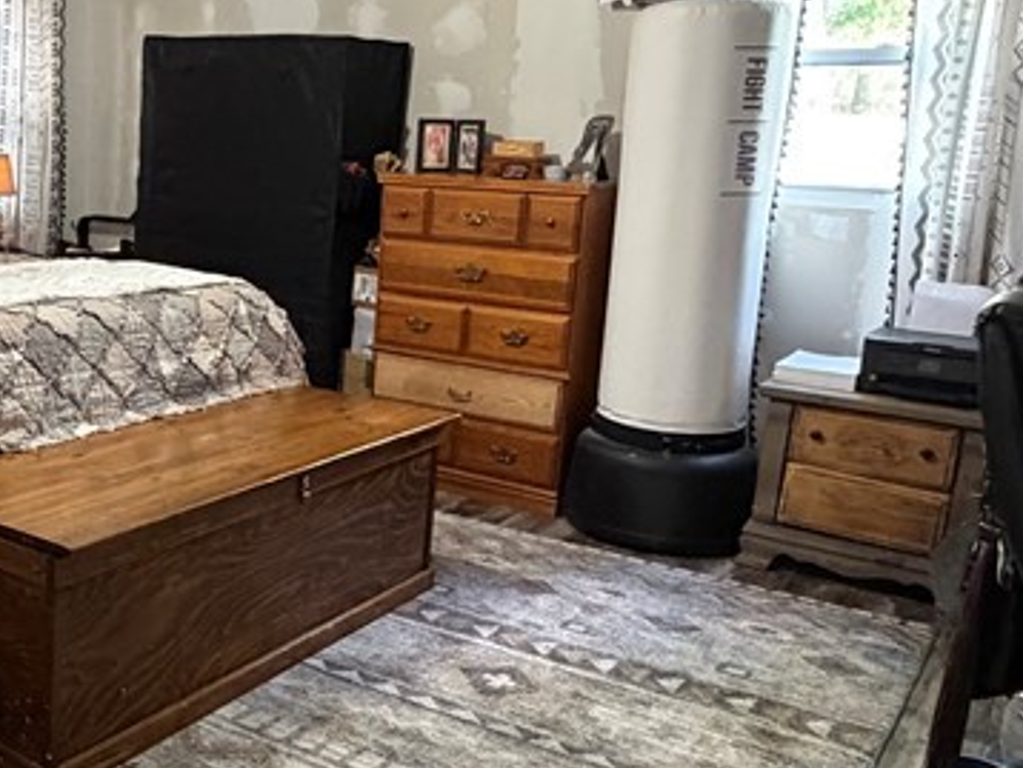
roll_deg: -1.3
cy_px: 391
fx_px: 1183
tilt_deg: -13.5
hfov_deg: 43.9
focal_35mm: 40
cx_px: 163
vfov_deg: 36.0
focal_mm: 2.22
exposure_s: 1/60
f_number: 2.2
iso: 800
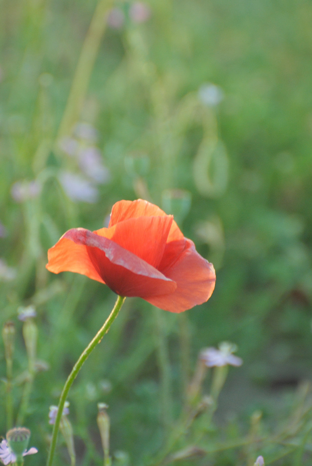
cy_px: 233
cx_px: 156
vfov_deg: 4.6
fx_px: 5833
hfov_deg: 3.1
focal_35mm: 450
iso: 400
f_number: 5.6
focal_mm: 300
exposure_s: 1/100
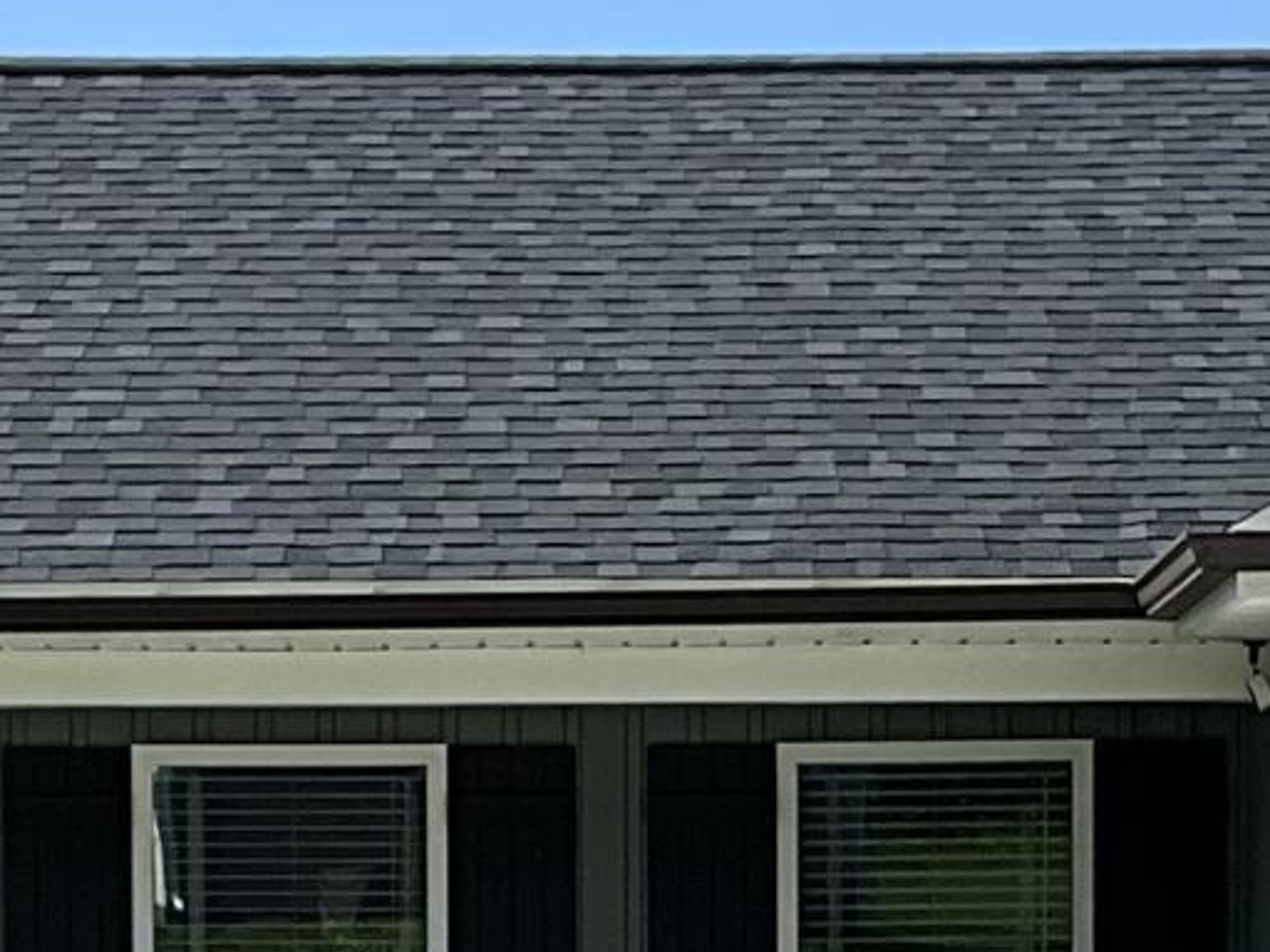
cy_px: 1552
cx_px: 677
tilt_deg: -4.6
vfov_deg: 8.5
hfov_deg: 11.6
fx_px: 6237
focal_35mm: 170
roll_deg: -0.1
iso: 25
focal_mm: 3
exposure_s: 1/1730
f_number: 1.8
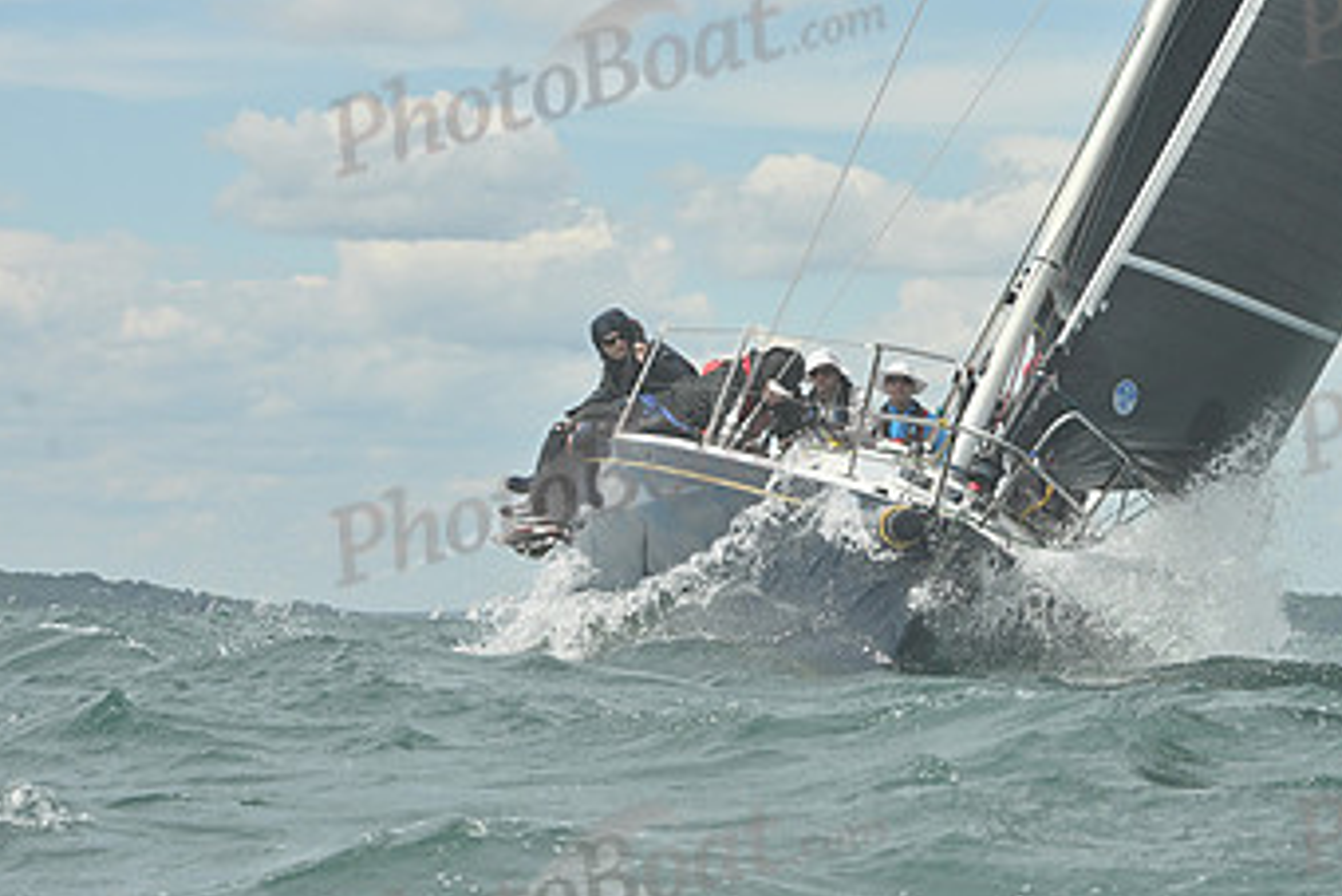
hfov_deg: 12.2
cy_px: 223
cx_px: 1093
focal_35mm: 167
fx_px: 6228
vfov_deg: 8.2
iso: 320
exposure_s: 1/1250
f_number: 11
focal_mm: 98
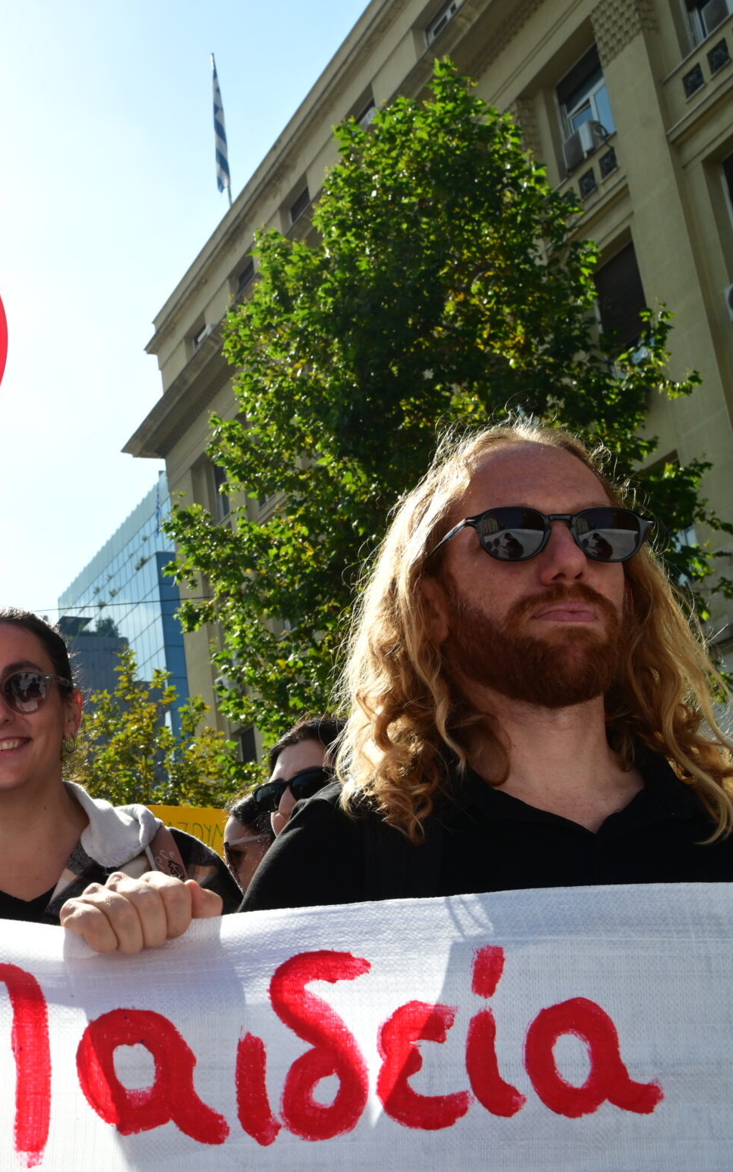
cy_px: 620
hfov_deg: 24.8
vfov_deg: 42.6
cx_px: -149
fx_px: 1501
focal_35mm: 47
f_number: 10
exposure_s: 1/500
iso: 400
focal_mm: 28
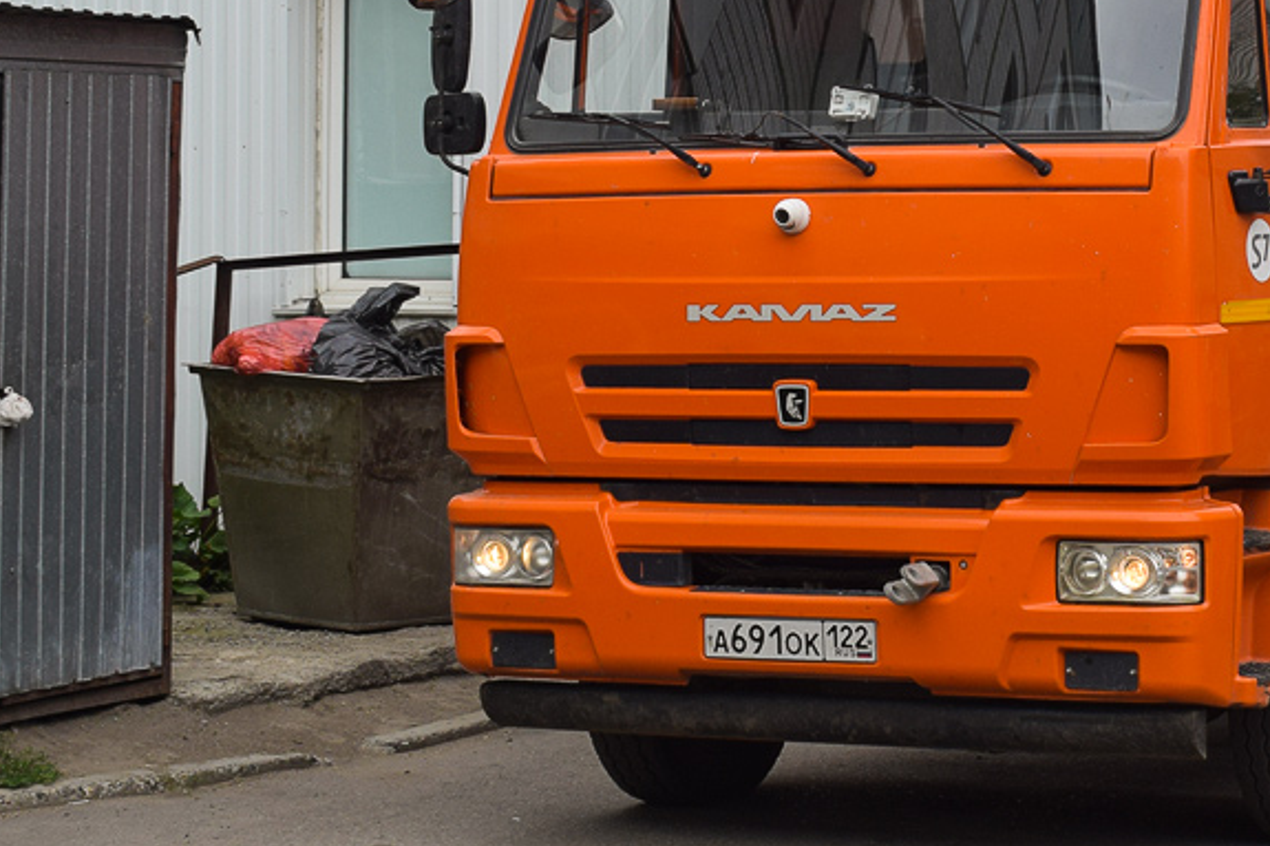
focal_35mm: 97
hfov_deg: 20.7
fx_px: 3422
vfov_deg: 14.0
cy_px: 75
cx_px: 1062
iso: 200
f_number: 8
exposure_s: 1/250
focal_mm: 31
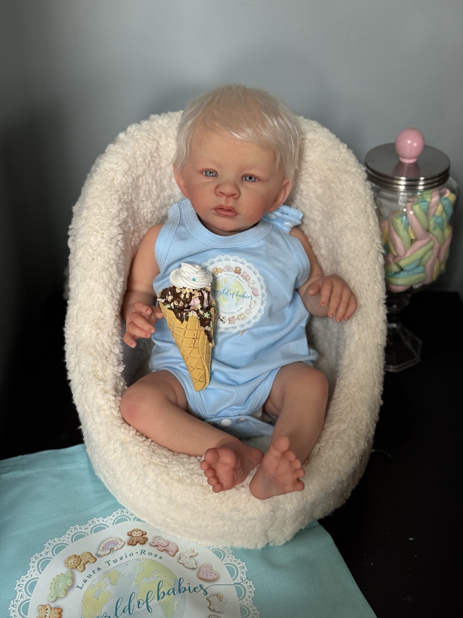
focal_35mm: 48
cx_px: 232
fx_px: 856
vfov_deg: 39.7
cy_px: 309
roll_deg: -0.2
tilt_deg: -37.2
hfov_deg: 30.3
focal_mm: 6.76
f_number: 1.78
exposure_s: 1/100
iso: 100
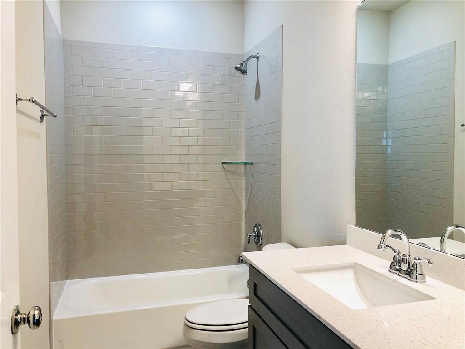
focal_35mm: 28
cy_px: 174
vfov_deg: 49.7
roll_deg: +1.3
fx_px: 376
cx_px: 232
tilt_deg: -2.0
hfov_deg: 63.4
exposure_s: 1/30
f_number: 1.8
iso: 25
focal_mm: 4
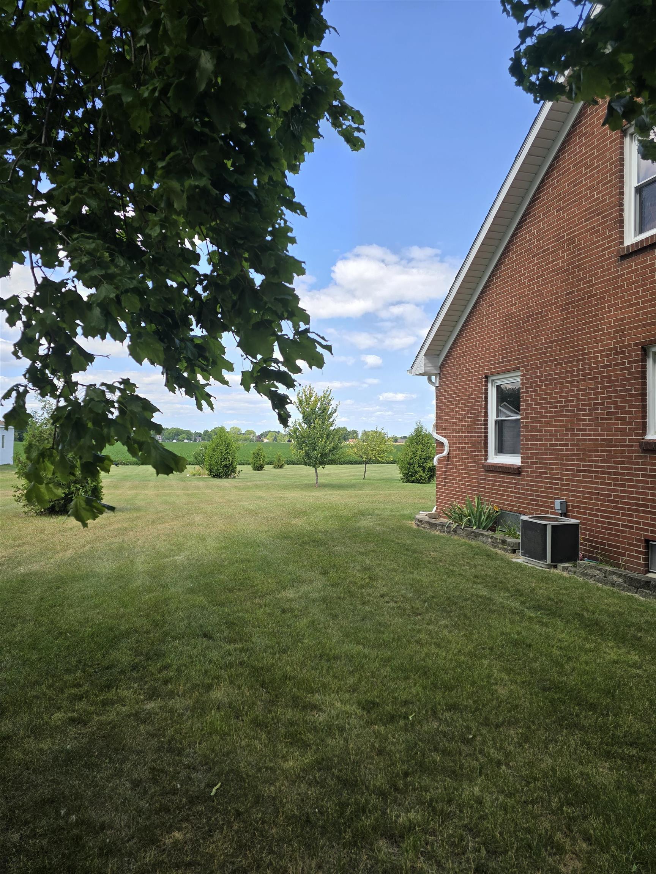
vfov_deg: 73.9
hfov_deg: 58.9
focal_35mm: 23
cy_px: 437
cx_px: 328
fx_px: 581
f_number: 1.7
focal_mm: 6.3
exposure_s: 1/453
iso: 12
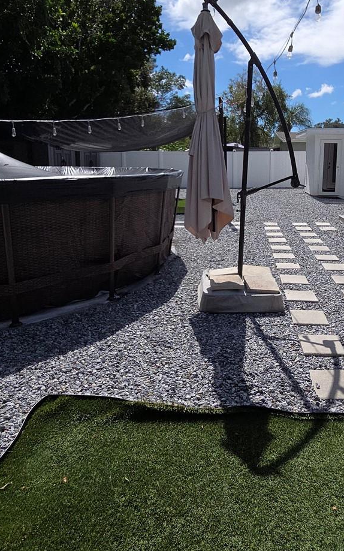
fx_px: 360
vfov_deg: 73.8
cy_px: 213
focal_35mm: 24
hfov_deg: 50.3
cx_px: 224
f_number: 2.2
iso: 50
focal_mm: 2.2
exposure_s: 1/3778
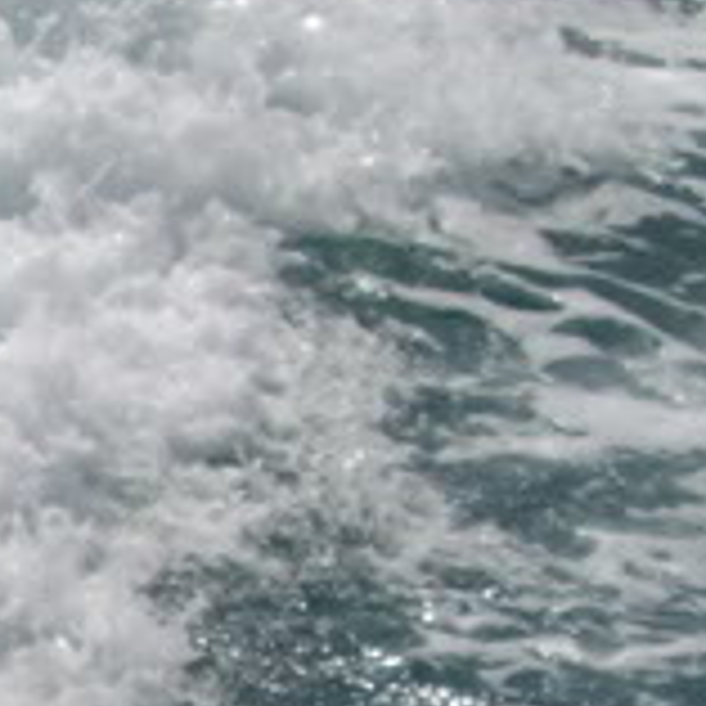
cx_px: -1066
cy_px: 760
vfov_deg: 8.4
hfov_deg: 7.8
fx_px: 4776
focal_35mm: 207
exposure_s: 1/2000
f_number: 4.8
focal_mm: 6
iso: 80
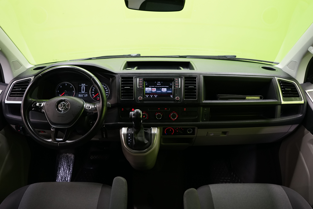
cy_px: 104
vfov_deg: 45.0
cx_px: 156
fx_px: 252
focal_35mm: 29
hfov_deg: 63.7
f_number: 5
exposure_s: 1/20
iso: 1250
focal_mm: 29
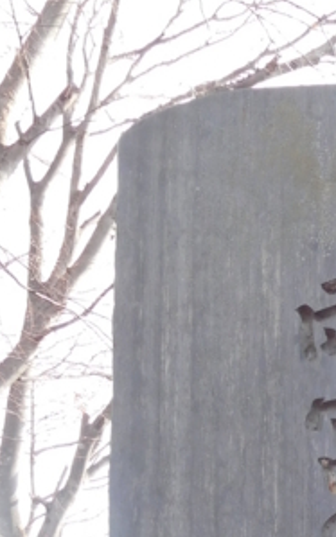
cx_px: 356
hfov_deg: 17.8
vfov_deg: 25.5
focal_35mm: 71
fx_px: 1040
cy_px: 670
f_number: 3.4
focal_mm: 4.5
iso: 125
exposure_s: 1/160
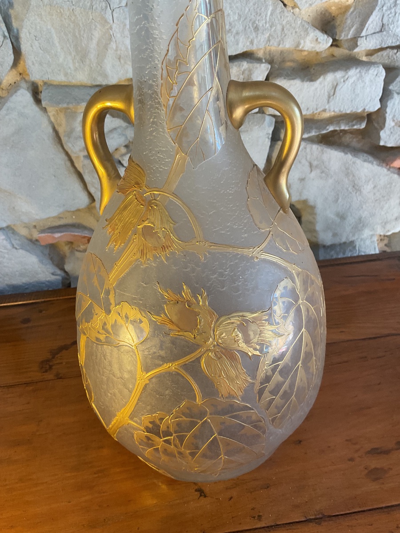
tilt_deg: -29.5
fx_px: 447
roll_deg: +4.4
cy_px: 266
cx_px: 200
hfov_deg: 48.2
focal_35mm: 29
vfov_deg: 61.7
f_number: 1.8
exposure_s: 1/60
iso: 50
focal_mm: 3
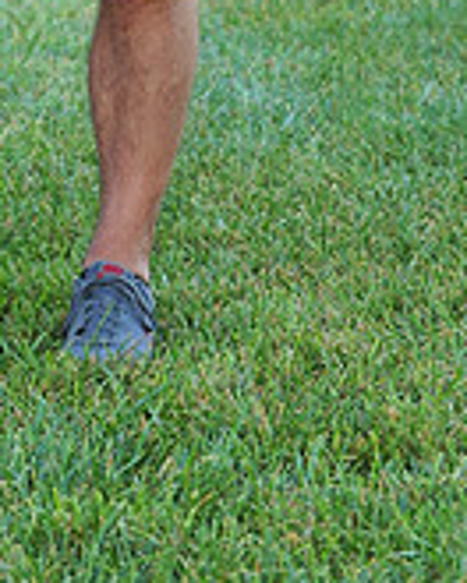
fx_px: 3991
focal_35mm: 231
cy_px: -382
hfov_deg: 6.6
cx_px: -170
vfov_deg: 8.1
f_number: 4.5
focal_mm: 70
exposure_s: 1/80
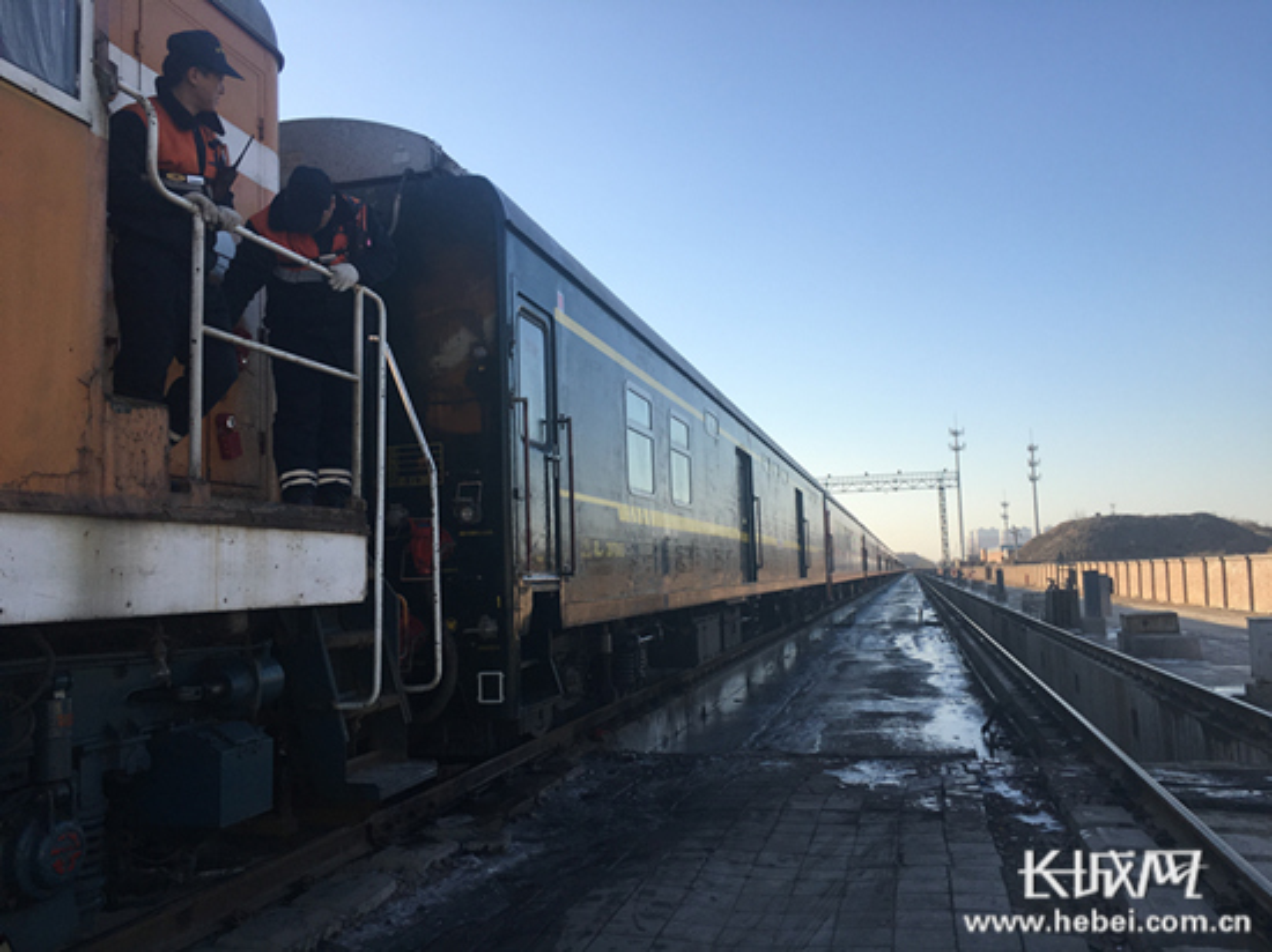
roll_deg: +2.2
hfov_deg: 61.7
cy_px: 476
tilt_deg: +5.6
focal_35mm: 29
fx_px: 1065
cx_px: 636
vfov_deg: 48.2
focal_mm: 4.15
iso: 25
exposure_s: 1/1054
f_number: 2.2
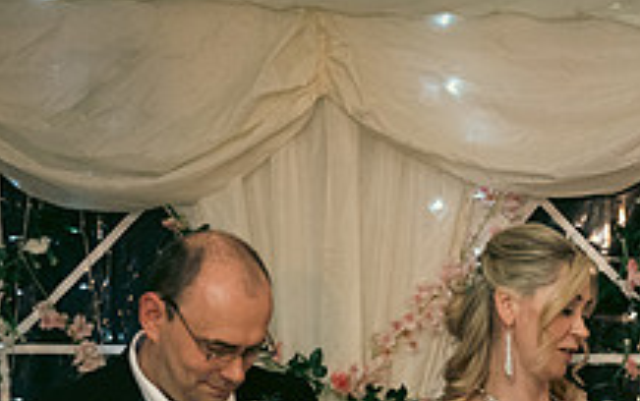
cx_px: 661
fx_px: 1903
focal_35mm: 109
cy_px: 535
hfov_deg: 18.5
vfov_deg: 11.7
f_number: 3.5
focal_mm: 40
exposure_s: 1/160
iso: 800
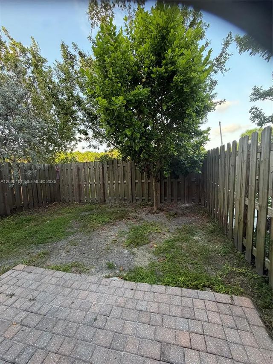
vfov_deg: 102.1
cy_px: 182
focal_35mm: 14
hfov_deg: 85.7
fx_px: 147
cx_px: 136
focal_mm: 2.22
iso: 160
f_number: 2.2
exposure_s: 1/121
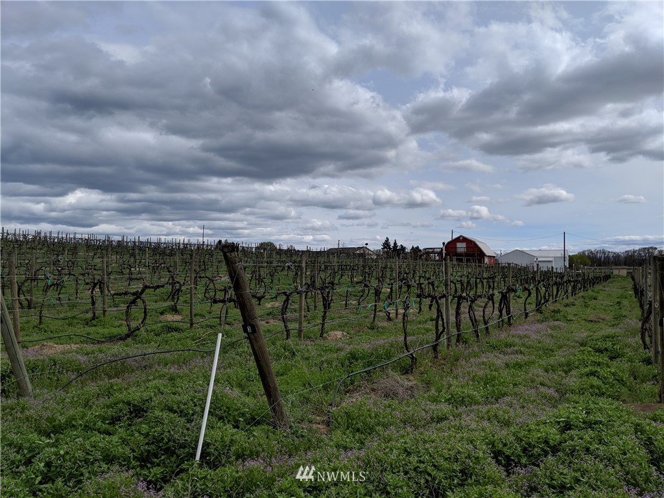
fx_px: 518
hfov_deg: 65.3
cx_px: 332
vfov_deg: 51.4
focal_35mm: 27
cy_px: 249
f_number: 1.8
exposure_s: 1/5882
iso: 66
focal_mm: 4.44
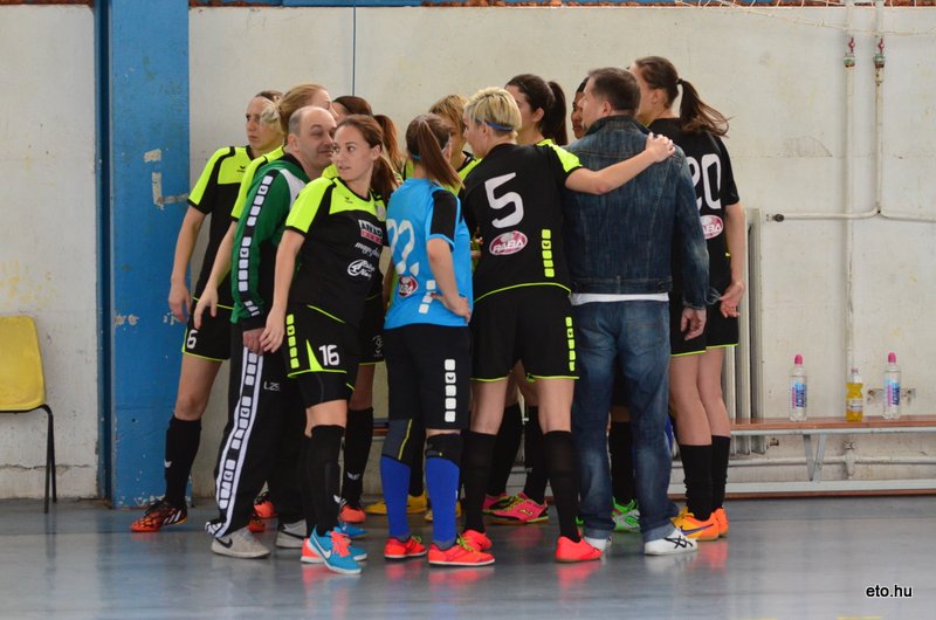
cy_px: 310
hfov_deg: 9.5
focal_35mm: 218
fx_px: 5644
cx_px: 468
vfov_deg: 6.3
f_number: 4.8
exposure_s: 1/400
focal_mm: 145
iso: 2500
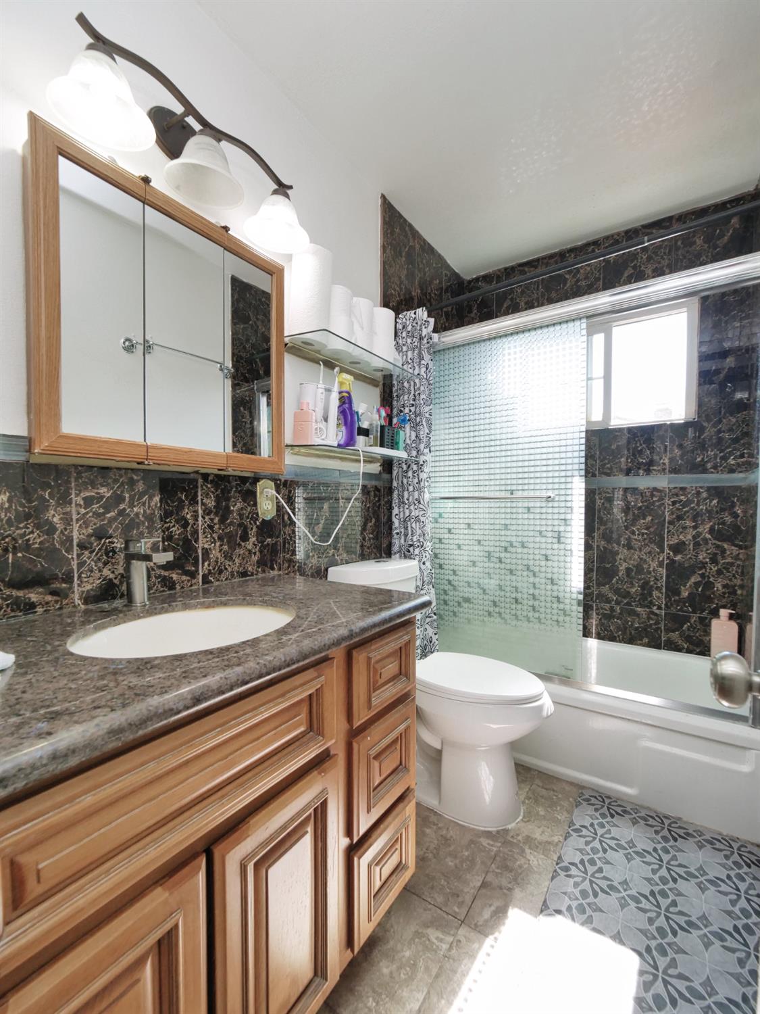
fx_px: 410
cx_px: 380
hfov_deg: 85.7
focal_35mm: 14
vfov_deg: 102.1
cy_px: 507
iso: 800
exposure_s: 1/160
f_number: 5.6
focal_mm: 7
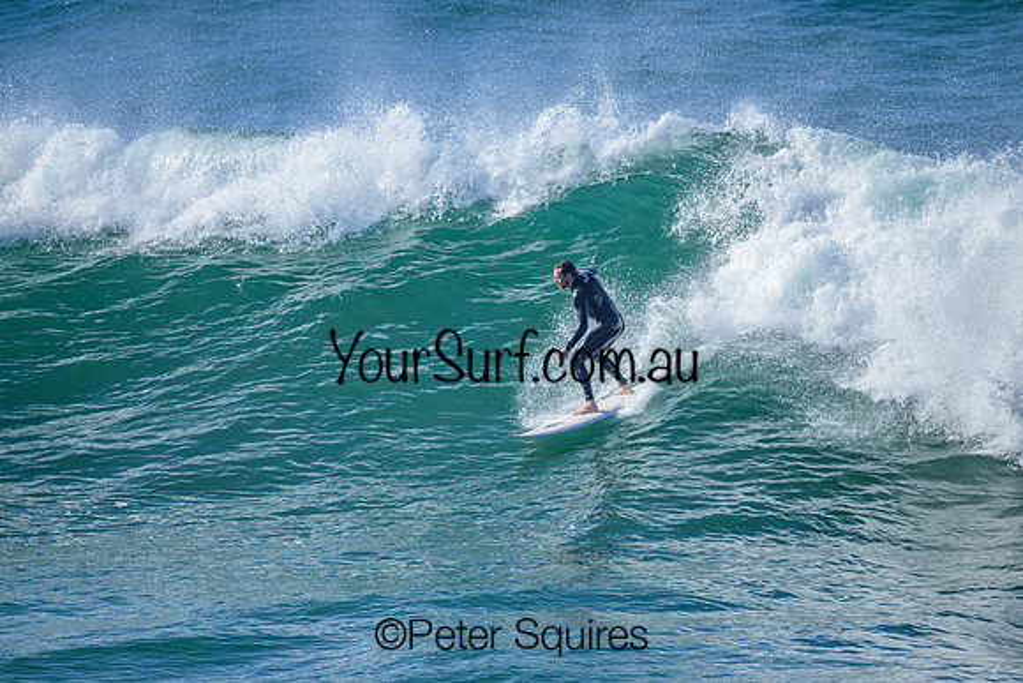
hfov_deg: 2.6
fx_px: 22738
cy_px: 342
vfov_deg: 1.7
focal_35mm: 800
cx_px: 512
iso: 720
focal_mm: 800
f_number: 6.3
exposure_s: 1/2000
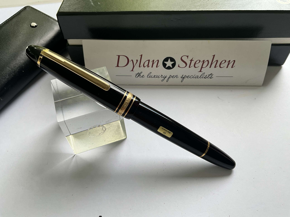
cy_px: 108
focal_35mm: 29
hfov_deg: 61.7
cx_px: 145
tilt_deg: -51.3
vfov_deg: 48.2
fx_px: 243
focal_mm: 3
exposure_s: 1/125
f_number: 1.8
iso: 16
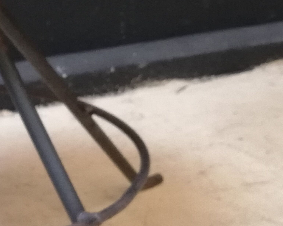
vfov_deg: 17.8
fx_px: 712
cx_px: -54
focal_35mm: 85
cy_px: 197
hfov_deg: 21.0
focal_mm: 3.81
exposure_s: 1/20
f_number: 2.2
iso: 500
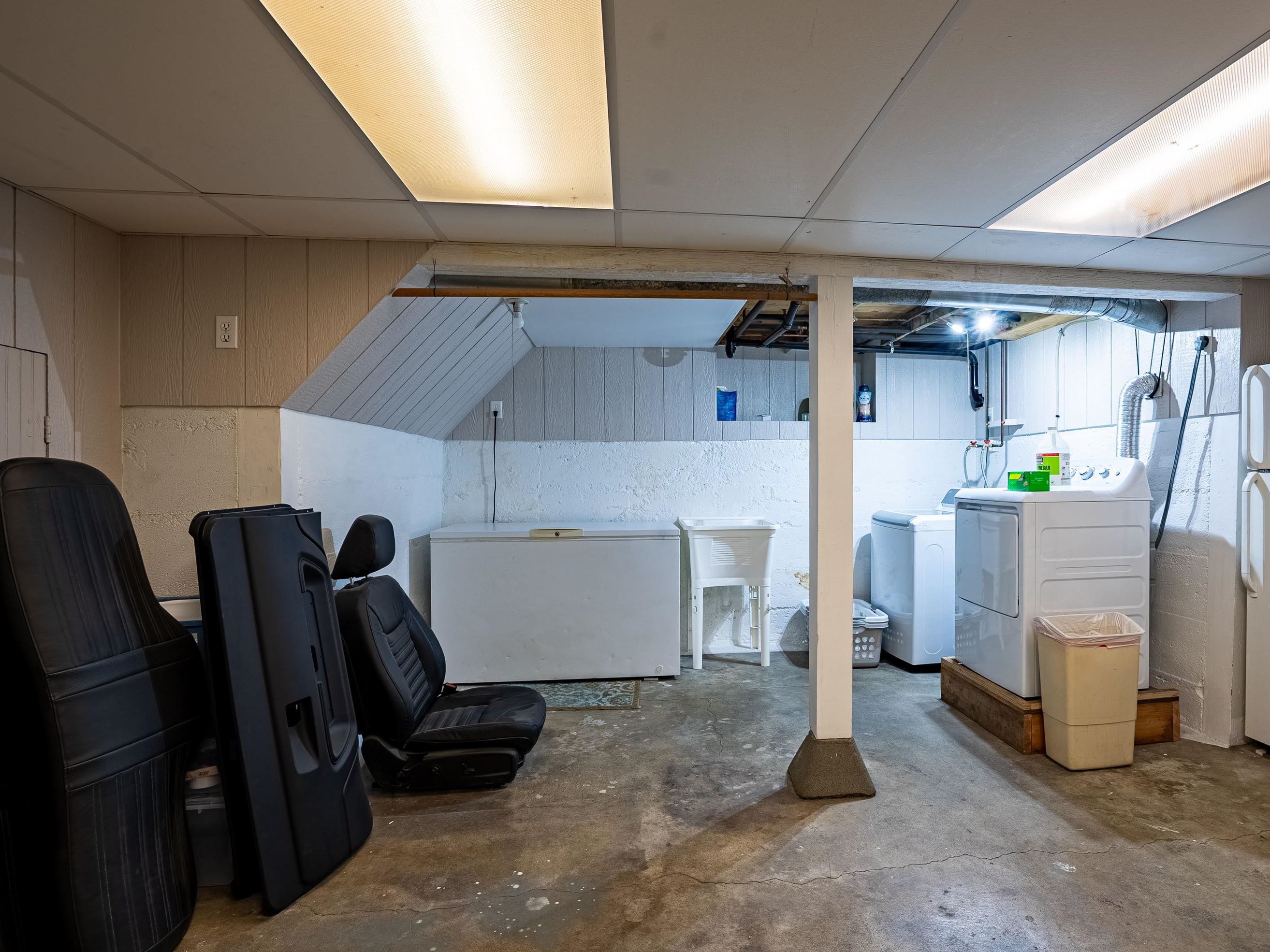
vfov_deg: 71.6
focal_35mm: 18
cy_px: 481
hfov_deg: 87.3
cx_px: 720
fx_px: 660
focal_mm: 16
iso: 400
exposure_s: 1/125
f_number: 8
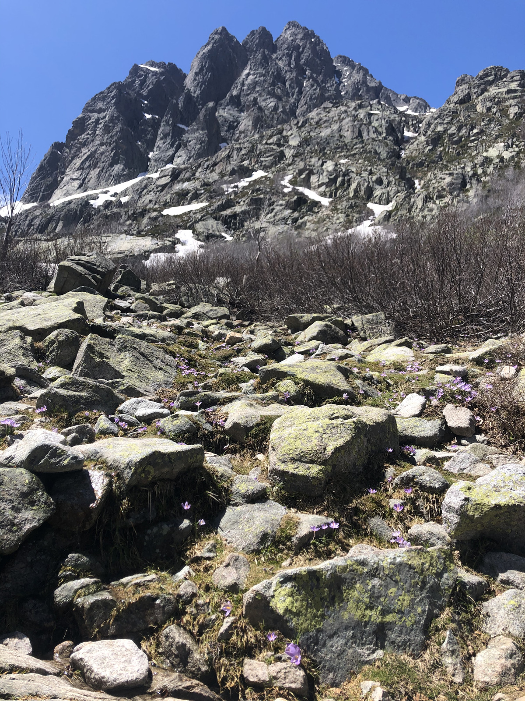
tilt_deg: +10.3
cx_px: 262
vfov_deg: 63.4
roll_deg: +0.2
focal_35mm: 28
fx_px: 566
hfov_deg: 49.7
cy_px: 350
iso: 20
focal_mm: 4
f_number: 1.8
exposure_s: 1/1453
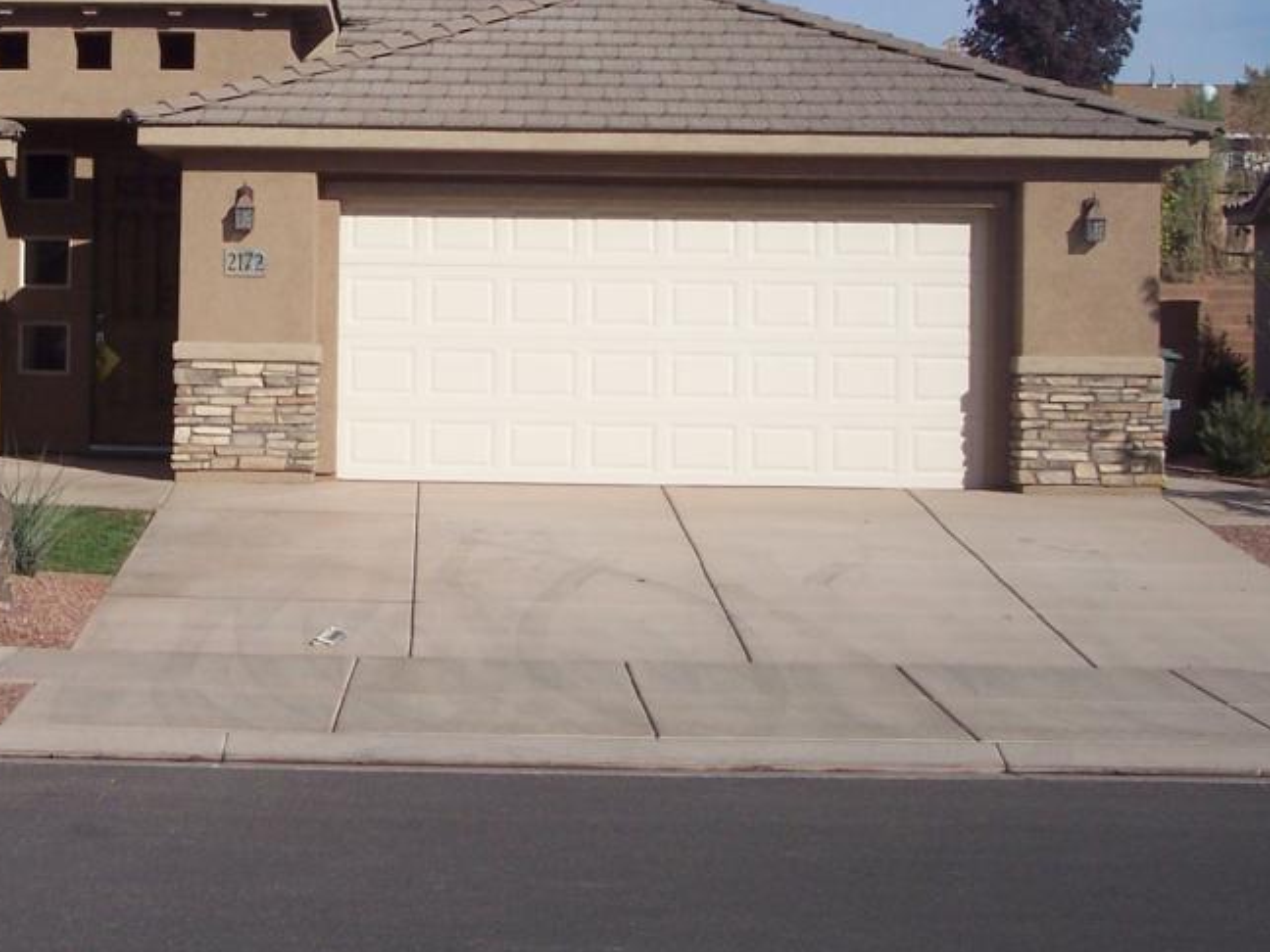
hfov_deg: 24.8
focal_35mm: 77
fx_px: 2825
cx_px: 221
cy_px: 215
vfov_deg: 19.0
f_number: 5.6
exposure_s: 1/1000
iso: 100
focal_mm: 8
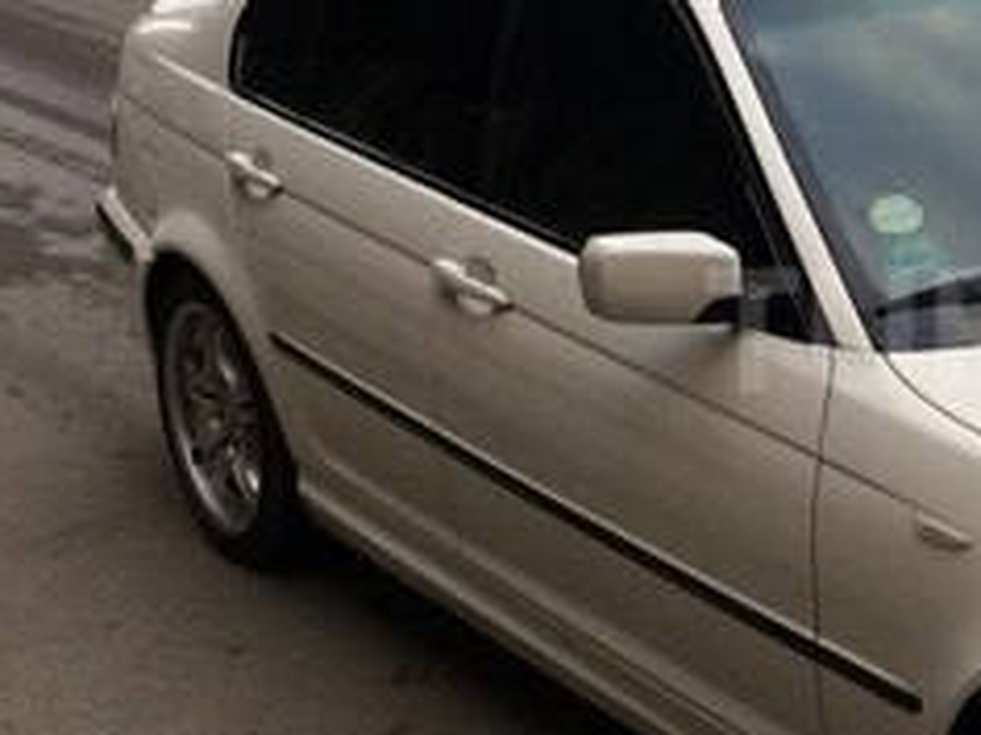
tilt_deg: -16.7
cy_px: 330
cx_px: 1131
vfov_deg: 18.2
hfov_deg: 22.5
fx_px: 2295
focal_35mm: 81
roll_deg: +2.3
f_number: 2.2
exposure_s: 1/159
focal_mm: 4.15
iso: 32
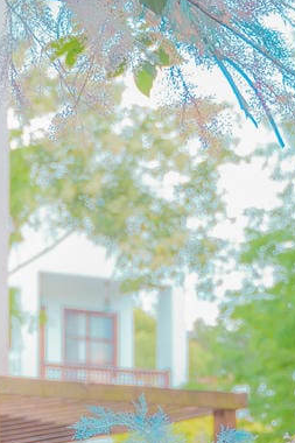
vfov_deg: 12.2
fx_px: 2042
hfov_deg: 7.9
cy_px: 445
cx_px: -315
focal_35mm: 166
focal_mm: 35
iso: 250
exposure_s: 1/200
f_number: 2.8
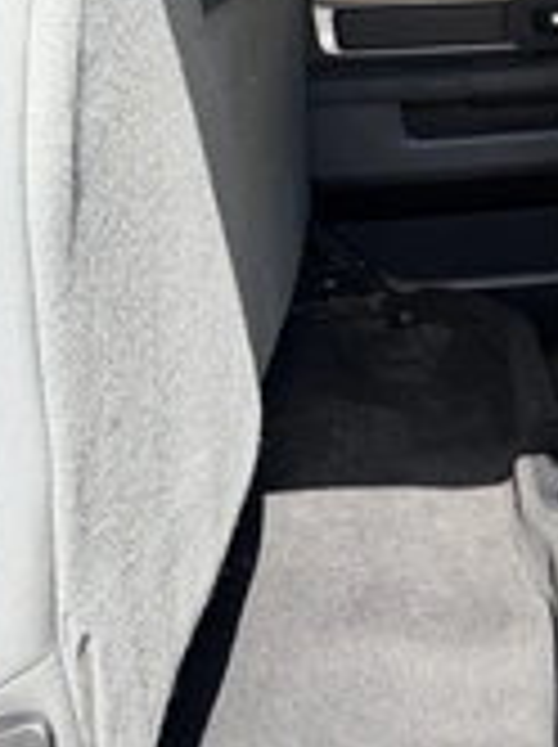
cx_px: 536
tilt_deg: -14.6
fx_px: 1250
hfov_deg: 24.2
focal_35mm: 58
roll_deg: +1.7
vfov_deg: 32.8
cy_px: 220
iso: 80
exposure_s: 1/708
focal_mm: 6.76
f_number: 1.78
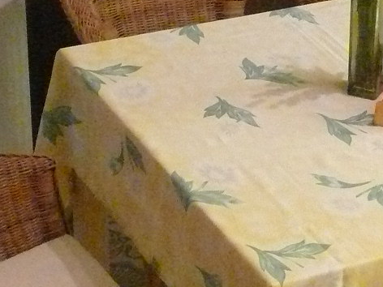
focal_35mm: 152
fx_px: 1682
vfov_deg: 9.6
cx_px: 286
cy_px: -109
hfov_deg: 13.0
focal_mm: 7.4
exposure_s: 1/25
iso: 800
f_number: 2.8
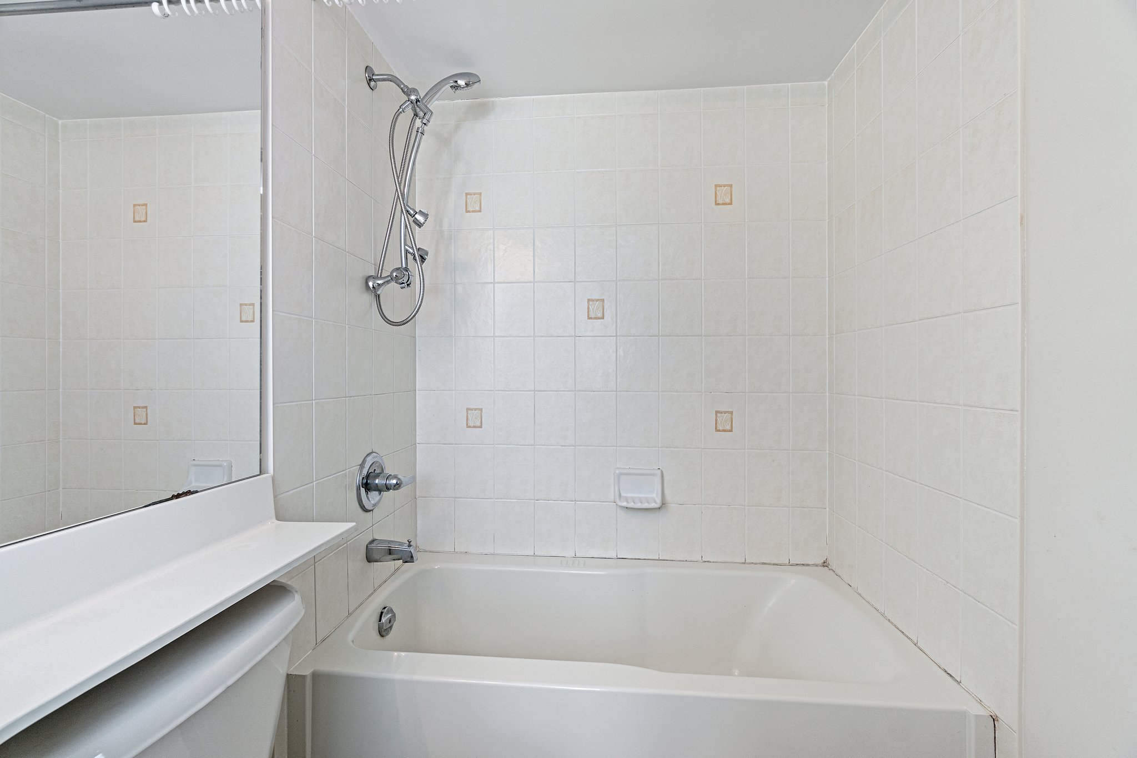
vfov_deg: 77.3
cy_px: 379
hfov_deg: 100.4
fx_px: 474
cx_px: 568
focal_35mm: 15
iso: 640
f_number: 6.3
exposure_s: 1/50
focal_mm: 10
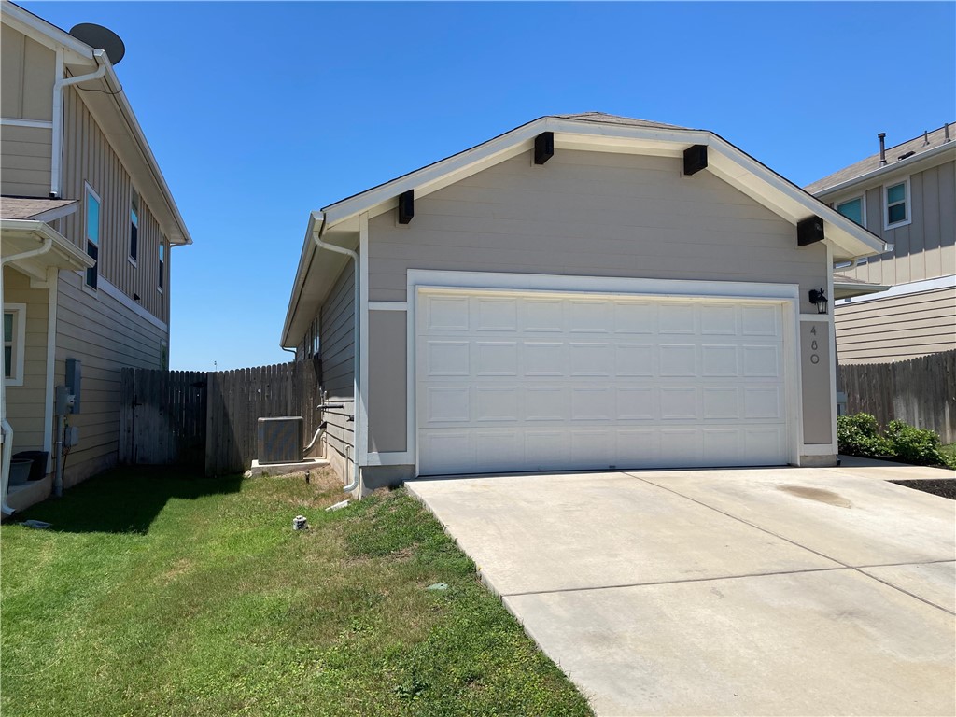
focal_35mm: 28
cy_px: 358
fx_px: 773
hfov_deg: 63.4
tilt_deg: +3.6
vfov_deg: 49.7
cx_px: 478
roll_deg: -1.7
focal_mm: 3.99
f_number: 1.8
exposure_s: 1/2404
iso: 20
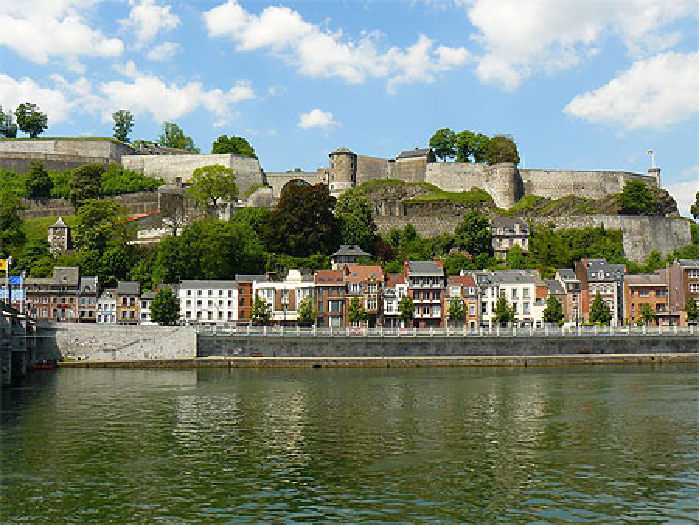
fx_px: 727
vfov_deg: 39.7
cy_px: 262
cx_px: 350
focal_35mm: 36
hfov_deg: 51.3
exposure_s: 1/320
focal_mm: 6
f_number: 5.6
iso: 100
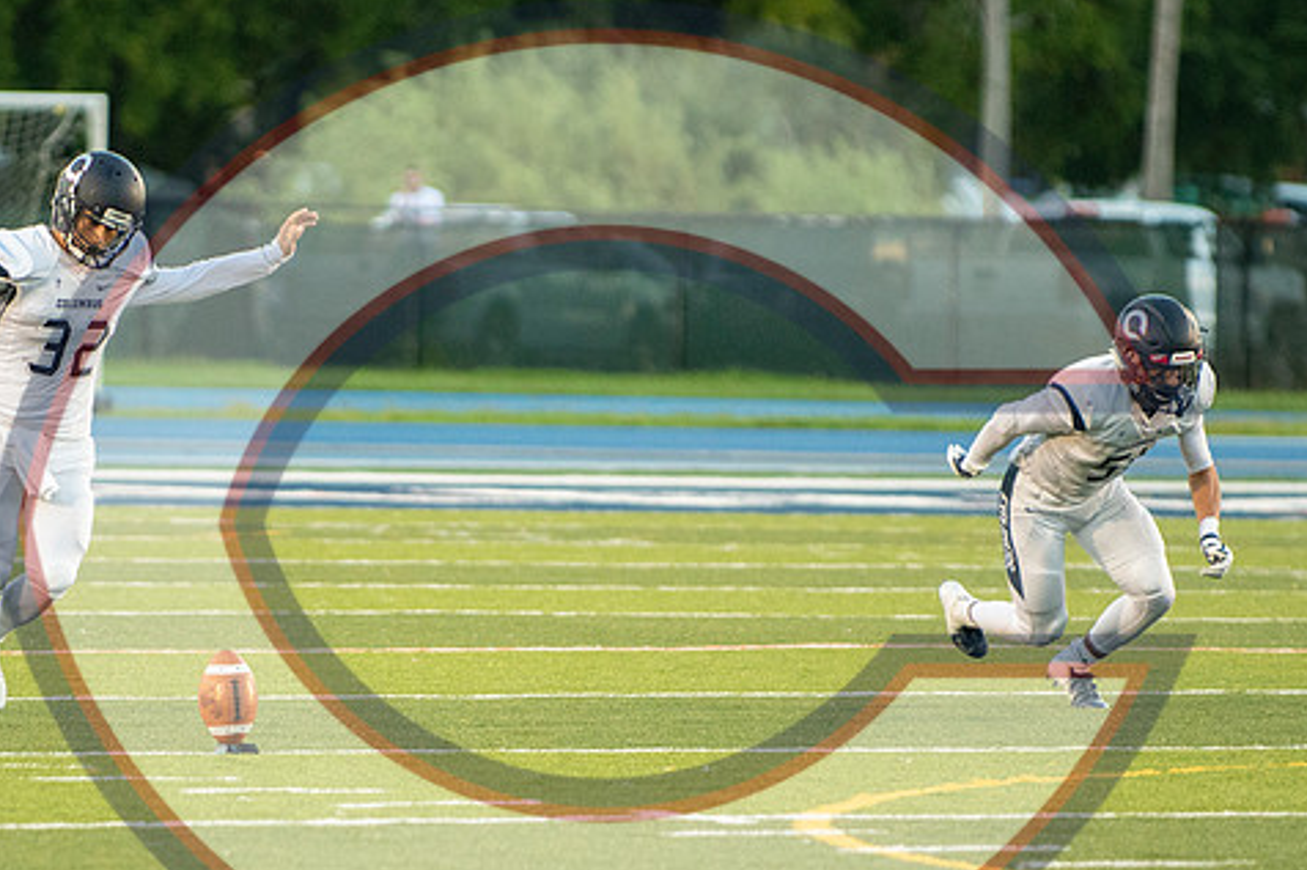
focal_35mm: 447
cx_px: 416
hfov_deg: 4.6
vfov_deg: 3.1
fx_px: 16222
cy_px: 641
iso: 4000
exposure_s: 1/1600
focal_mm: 200
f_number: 2.8
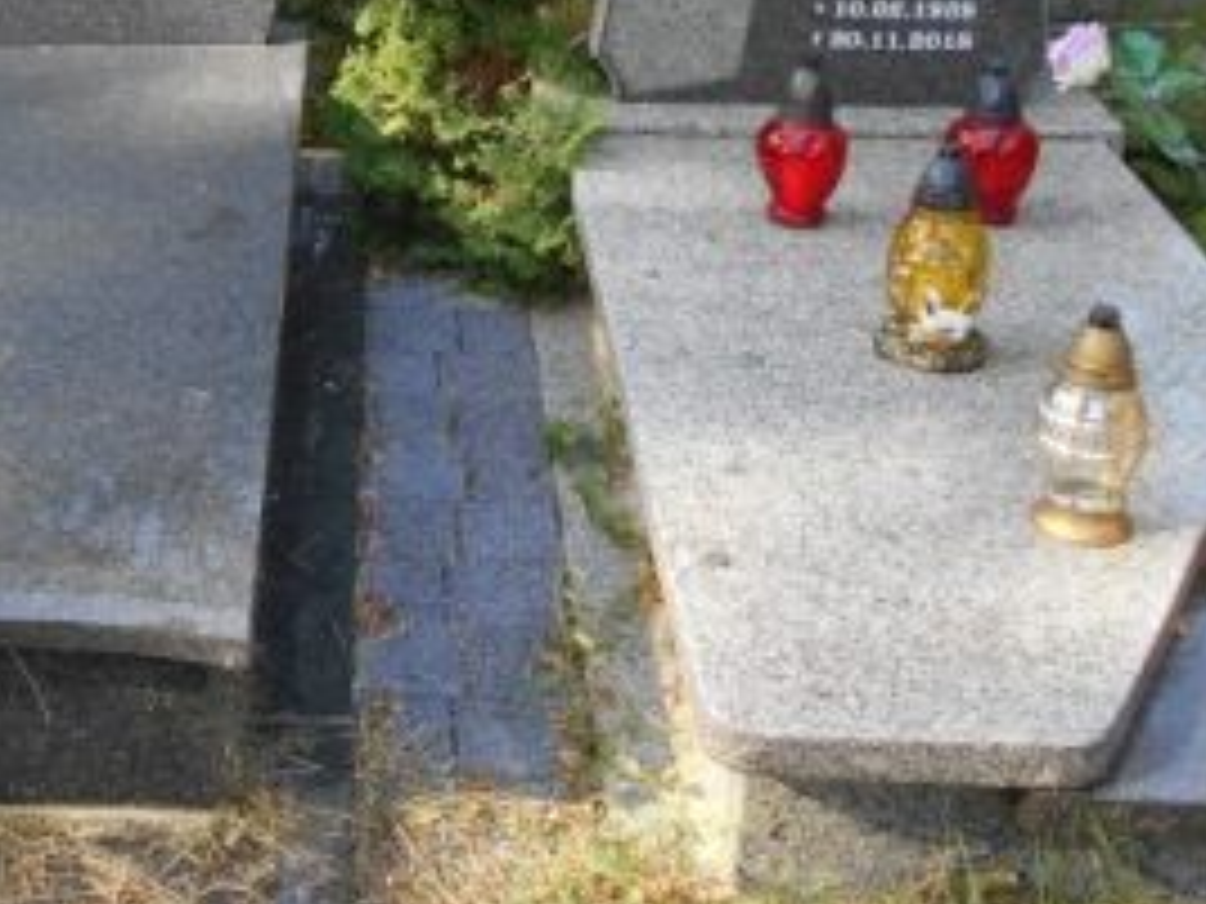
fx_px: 2160
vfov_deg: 23.0
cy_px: 63
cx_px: 135
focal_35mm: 62
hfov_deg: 29.9
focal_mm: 4.6
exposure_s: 1/160
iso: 80
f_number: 3.2
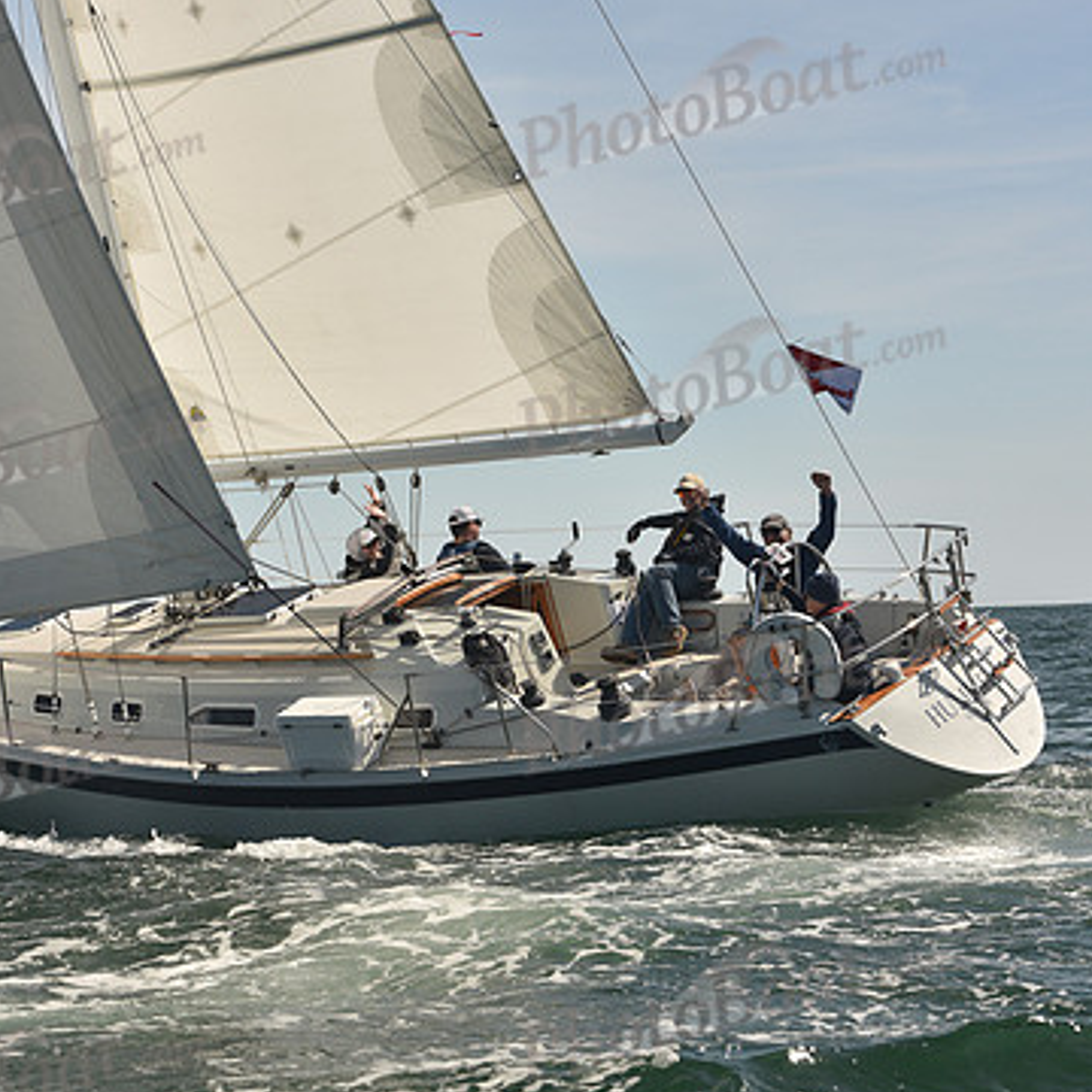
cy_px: 581
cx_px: 364
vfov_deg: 18.1
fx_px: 3426
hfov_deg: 18.1
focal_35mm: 96
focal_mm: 70
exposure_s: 1/640
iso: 250
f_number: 8
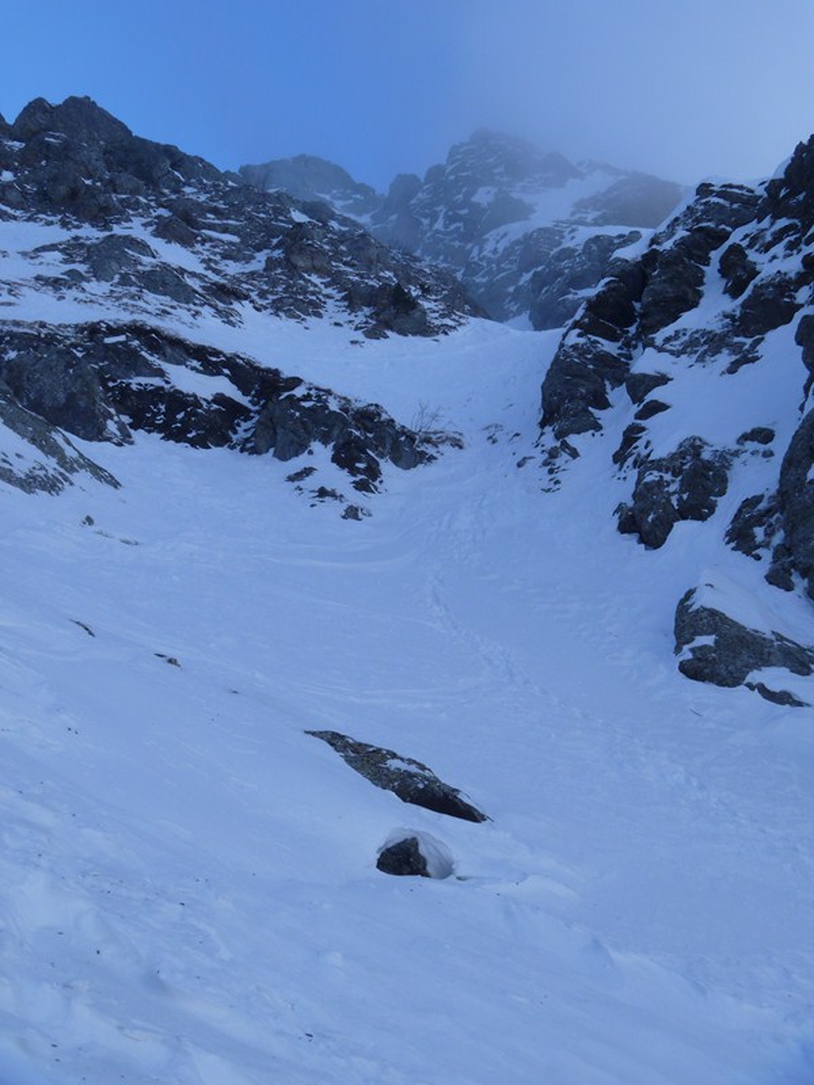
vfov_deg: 52.6
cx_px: 407
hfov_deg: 40.7
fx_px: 1097
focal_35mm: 35
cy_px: 542
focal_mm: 6.3
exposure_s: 1/160
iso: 80
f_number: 5.6
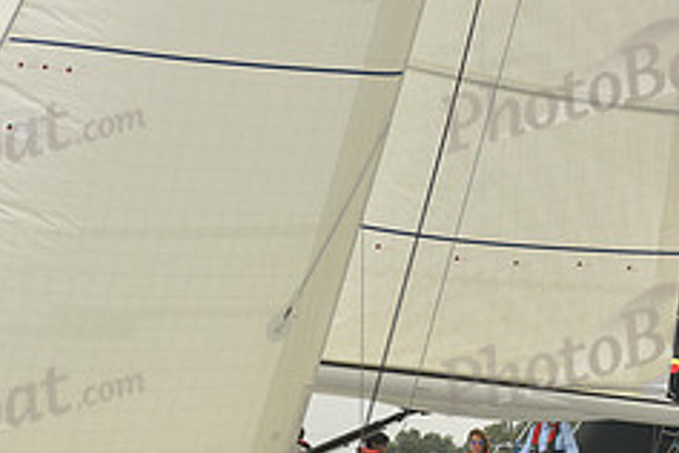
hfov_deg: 12.0
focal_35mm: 171
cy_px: 532
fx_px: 3225
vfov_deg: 8.0
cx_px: 295
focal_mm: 70
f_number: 7.1
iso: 250
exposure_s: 1/800
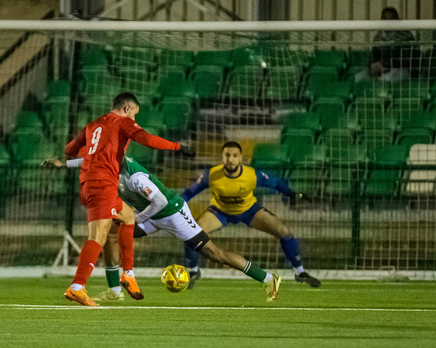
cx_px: 129
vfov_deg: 2.2
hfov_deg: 2.8
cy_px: 201
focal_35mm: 694
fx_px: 8957
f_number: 2.8
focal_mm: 300
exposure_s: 1/800
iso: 6400
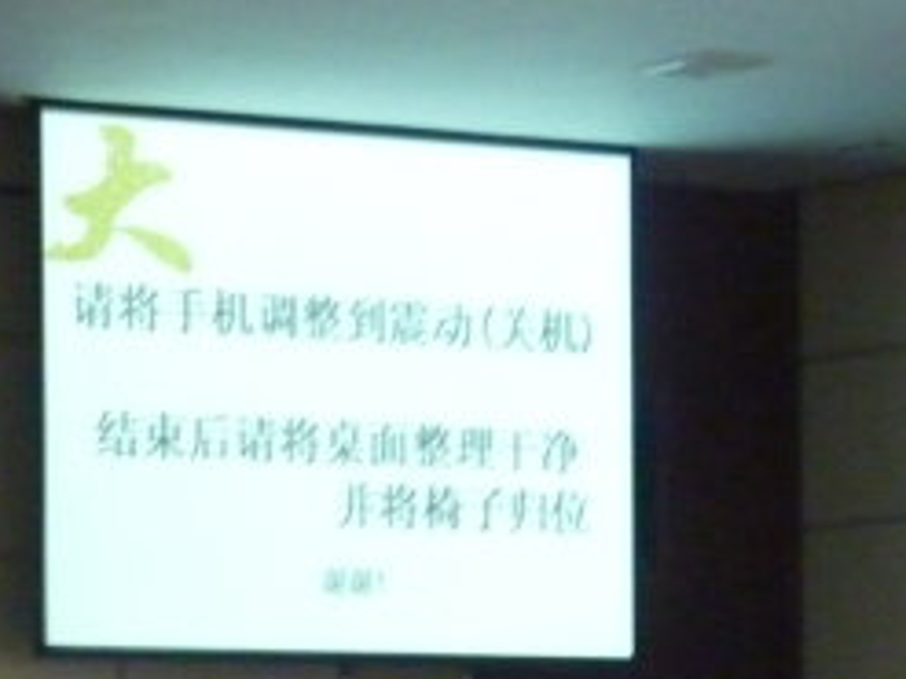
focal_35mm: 165
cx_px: 161
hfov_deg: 11.9
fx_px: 4316
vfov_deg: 8.8
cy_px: 890
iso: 800
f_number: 3.9
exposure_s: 1/30
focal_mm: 9.7
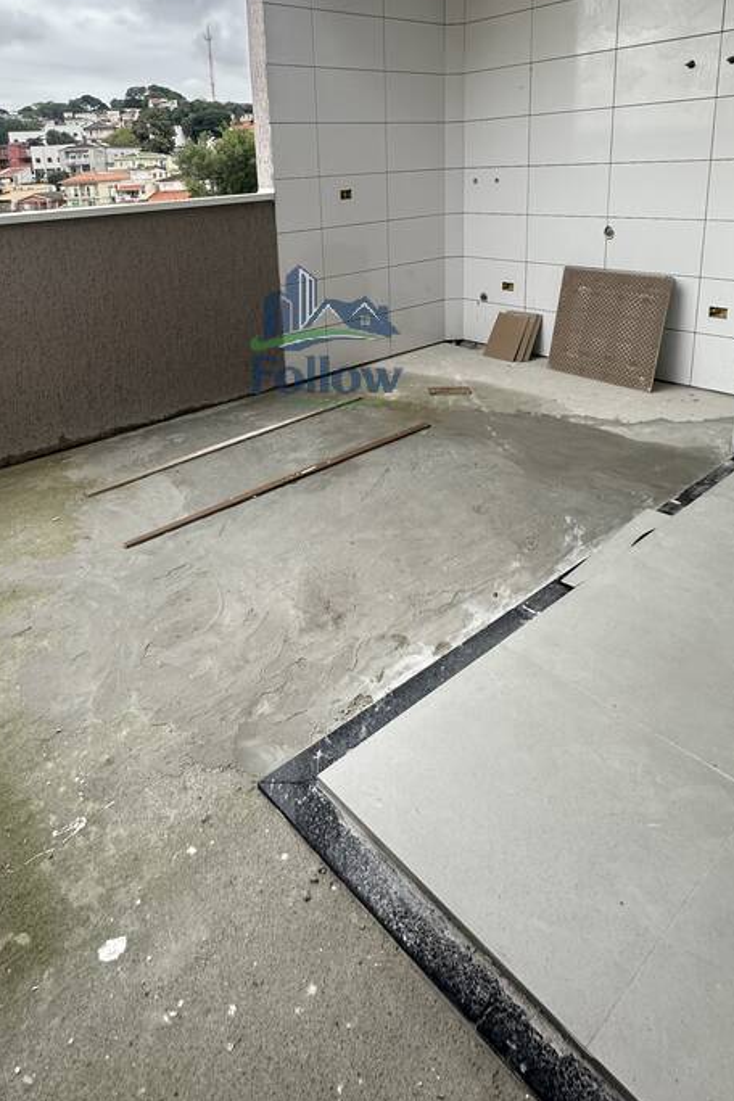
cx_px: 328
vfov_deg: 73.4
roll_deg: +2.9
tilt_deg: -14.2
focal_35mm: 23
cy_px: 354
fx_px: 703
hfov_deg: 55.0
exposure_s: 1/99
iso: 64
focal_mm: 2.22
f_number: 2.2
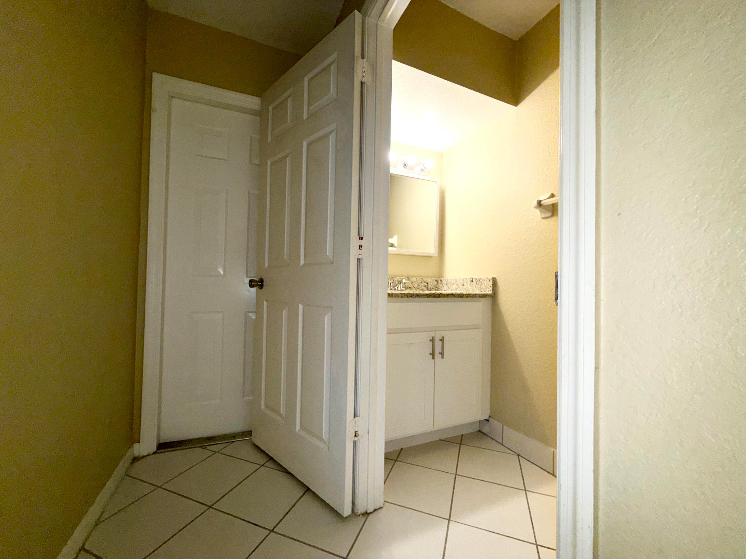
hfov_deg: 102.1
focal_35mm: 14
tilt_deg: +1.3
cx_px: 373
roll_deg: -1.5
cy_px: 280
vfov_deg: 85.7
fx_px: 302
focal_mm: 2.22
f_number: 2.2
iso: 16
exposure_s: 1/122
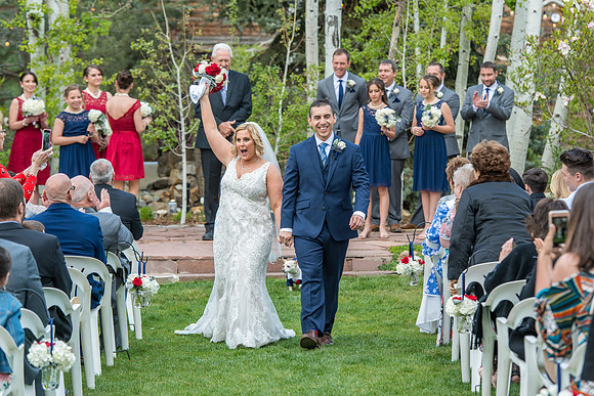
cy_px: 198
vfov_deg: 10.6
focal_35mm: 130
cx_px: 297
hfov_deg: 15.8
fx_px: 2145
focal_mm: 130
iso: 400
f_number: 5
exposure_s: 1/200
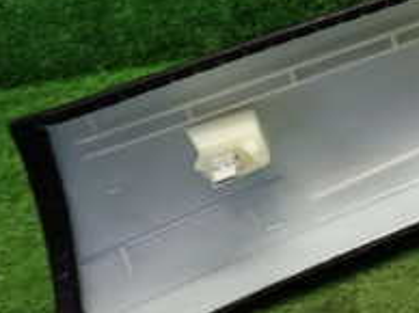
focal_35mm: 93
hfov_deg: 19.0
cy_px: 9
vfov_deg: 15.6
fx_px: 1124
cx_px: 590
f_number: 2.3
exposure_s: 1/50
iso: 200
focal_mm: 5.4
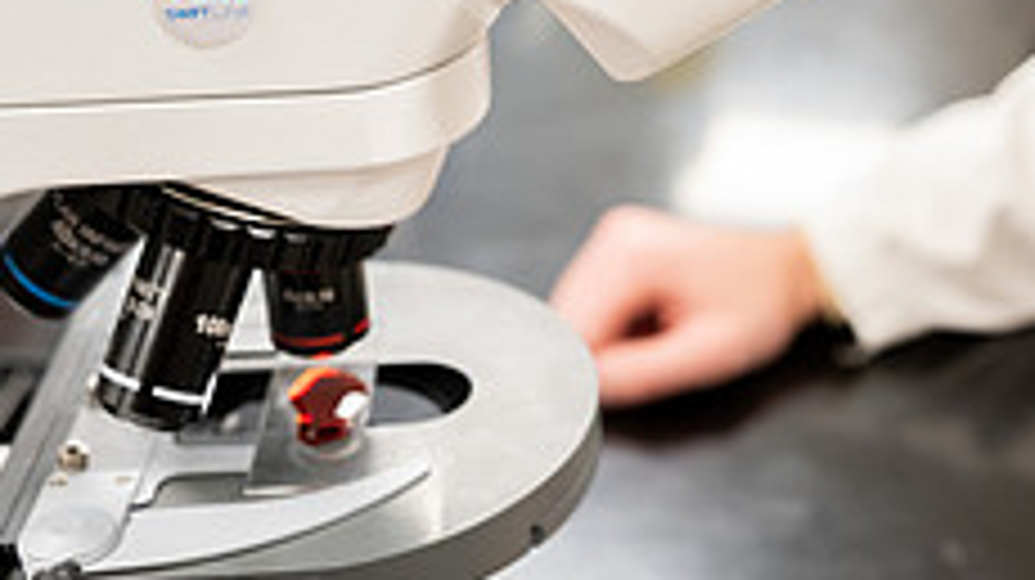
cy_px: 52
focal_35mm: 66
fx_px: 1810
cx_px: 652
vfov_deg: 17.9
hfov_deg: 31.8
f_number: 2.8
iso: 1000
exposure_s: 1/160
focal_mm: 25
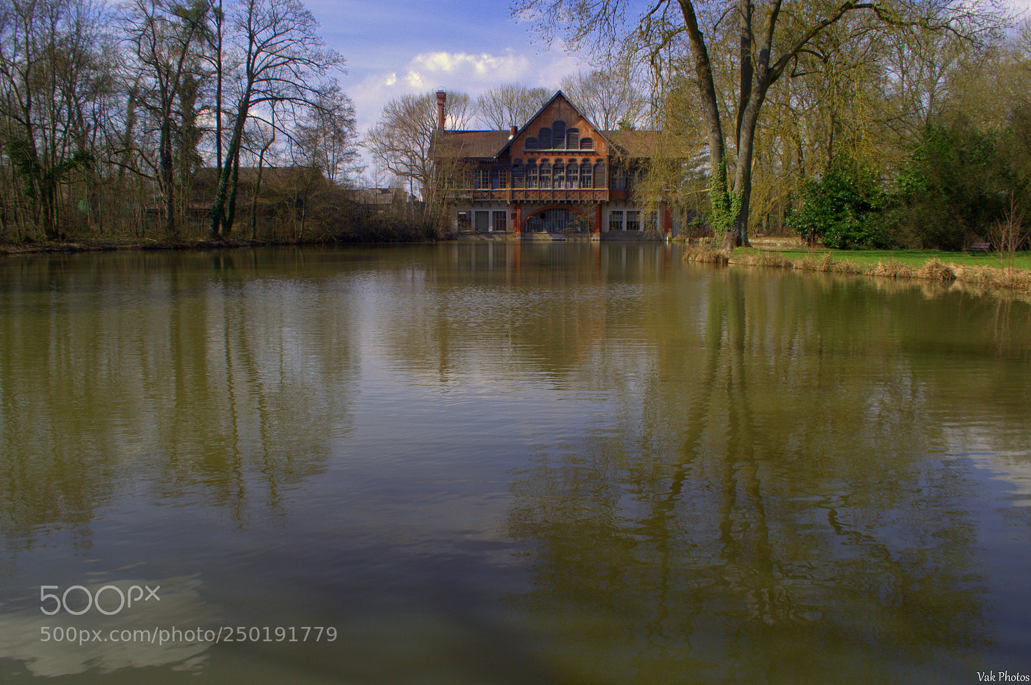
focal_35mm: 27
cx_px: 516
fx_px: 772
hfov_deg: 67.4
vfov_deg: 47.8
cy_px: 342
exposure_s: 1/125
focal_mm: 18
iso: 100
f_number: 9
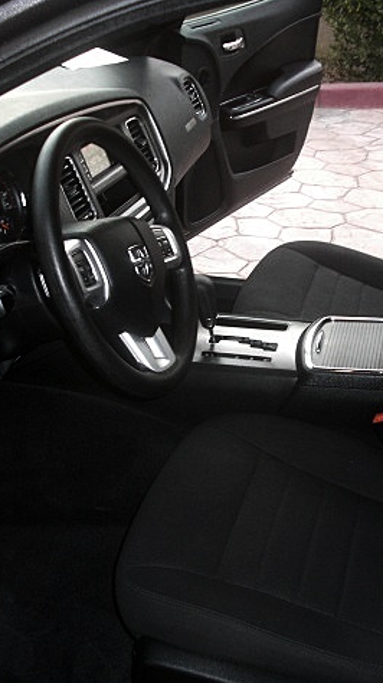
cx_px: 233
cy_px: 344
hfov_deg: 22.6
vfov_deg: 39.2
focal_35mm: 53
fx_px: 959
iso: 200
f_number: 2.8
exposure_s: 1/60
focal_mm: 6.3
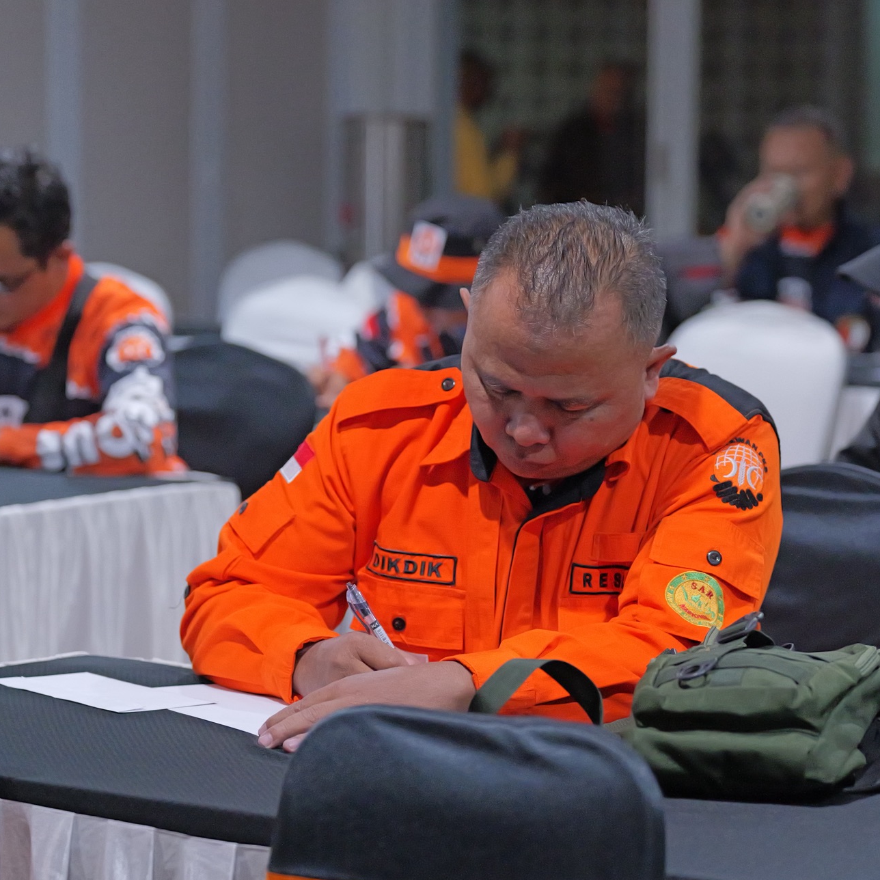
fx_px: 3681
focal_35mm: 128
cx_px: 436
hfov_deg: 13.6
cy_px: 433
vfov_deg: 13.6
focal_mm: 97
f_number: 4
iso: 10000
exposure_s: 1/160
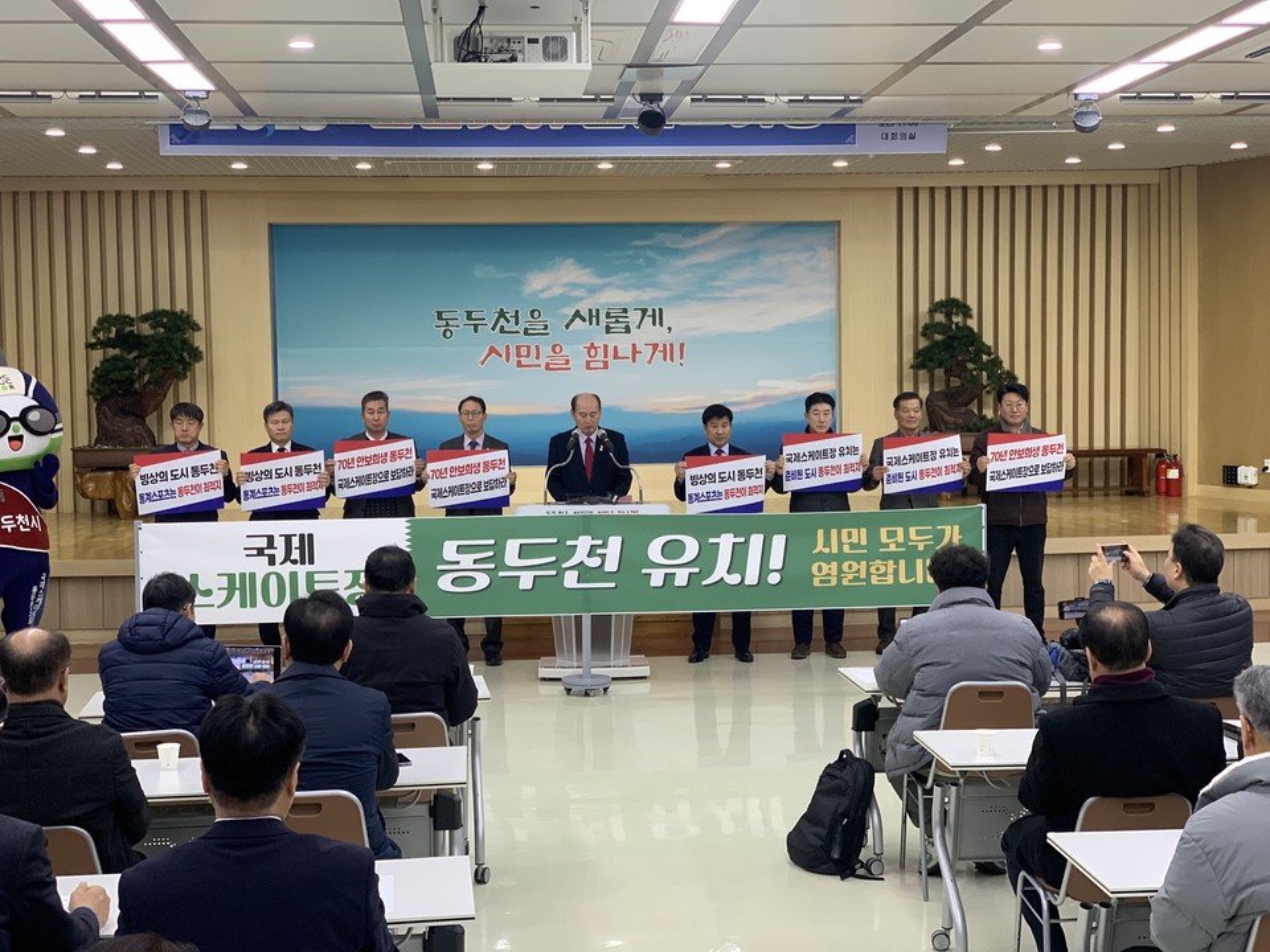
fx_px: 1908
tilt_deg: -4.0
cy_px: 476
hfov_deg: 36.8
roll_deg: +0.7
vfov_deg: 28.0
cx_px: 635
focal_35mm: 52
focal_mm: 6
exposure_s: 1/60
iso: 80
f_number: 2.4
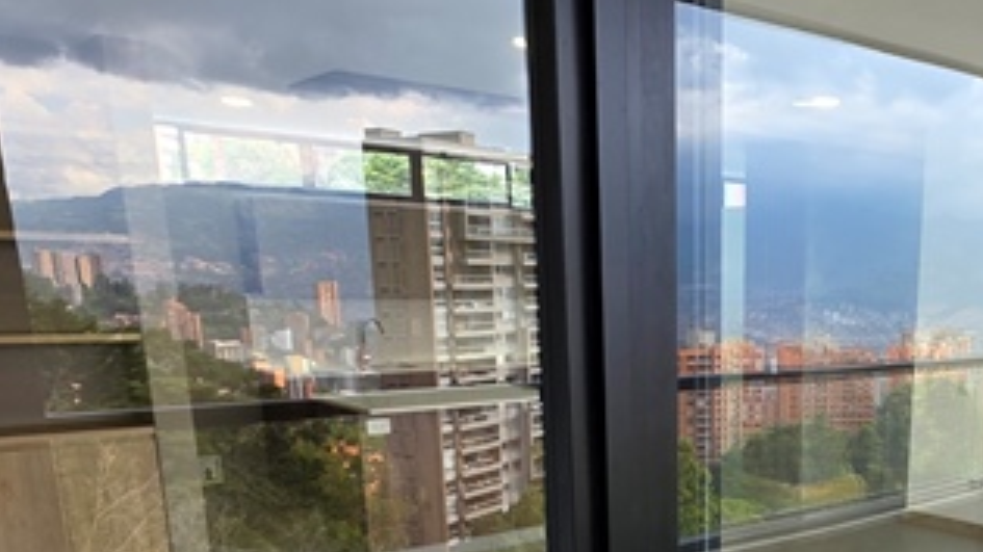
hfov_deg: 51.7
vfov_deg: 30.1
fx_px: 938
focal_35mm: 36
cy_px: 574
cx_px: 793
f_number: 1.9
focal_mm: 2.2
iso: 64
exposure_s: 1/120
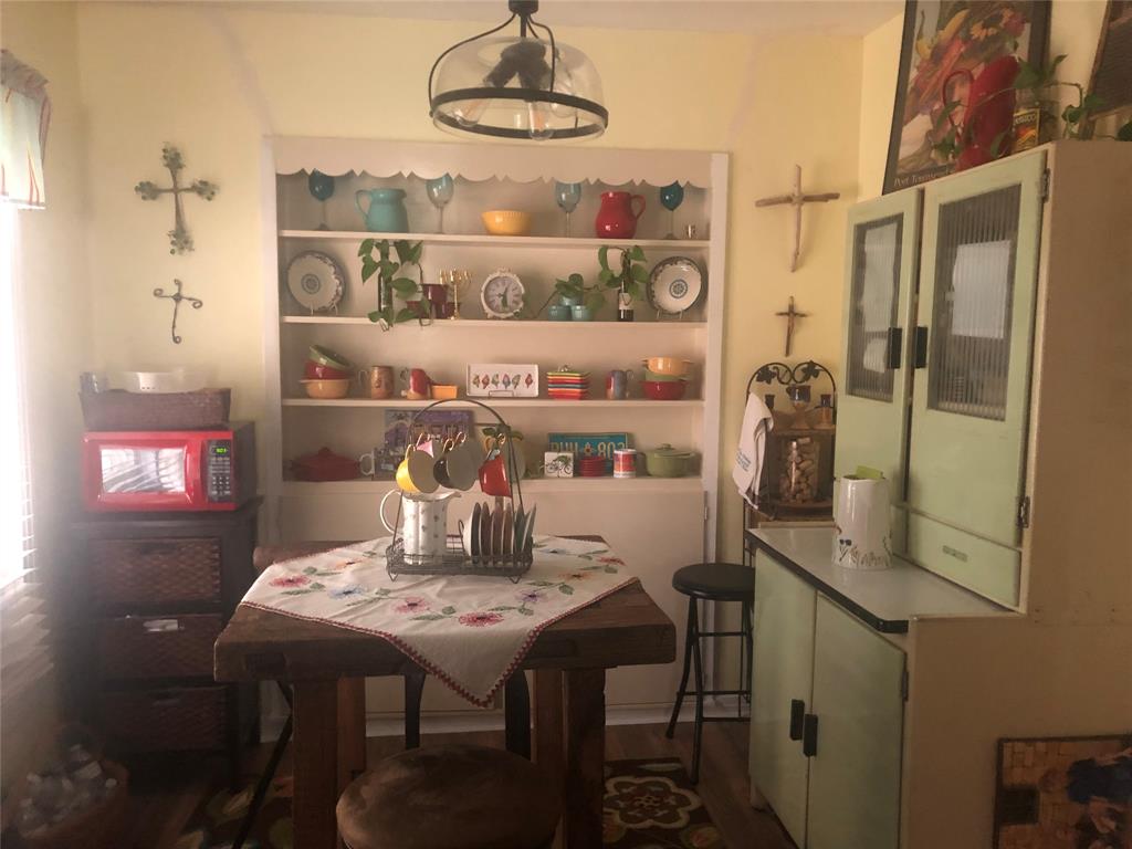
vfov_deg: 49.7
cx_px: 566
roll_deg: +0.2
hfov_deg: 63.4
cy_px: 424
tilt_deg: -6.7
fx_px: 916
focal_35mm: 28
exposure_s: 1/4
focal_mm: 3.99
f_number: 1.8
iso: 100
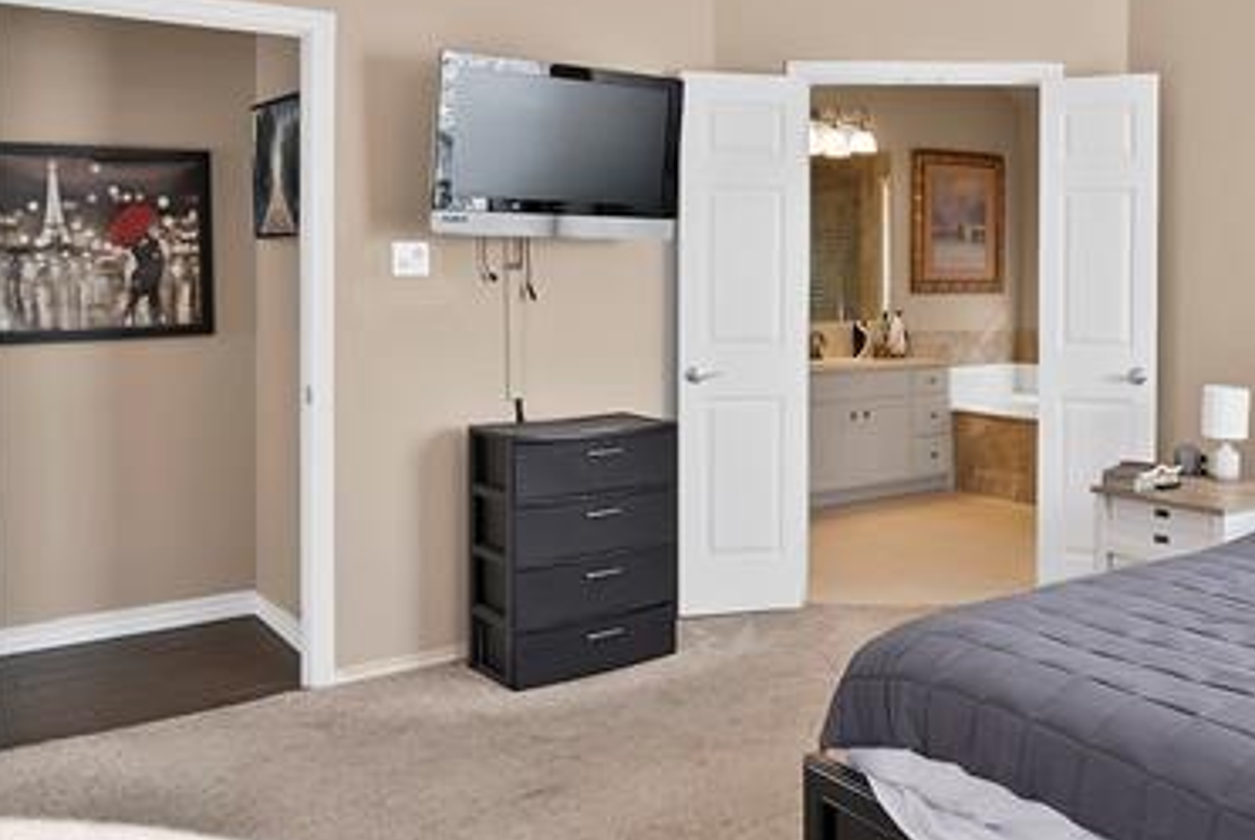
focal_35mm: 33
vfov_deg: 40.0
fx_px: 1152
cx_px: 1066
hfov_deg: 52.1
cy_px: 351
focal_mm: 12
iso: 640
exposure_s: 1/6
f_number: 9
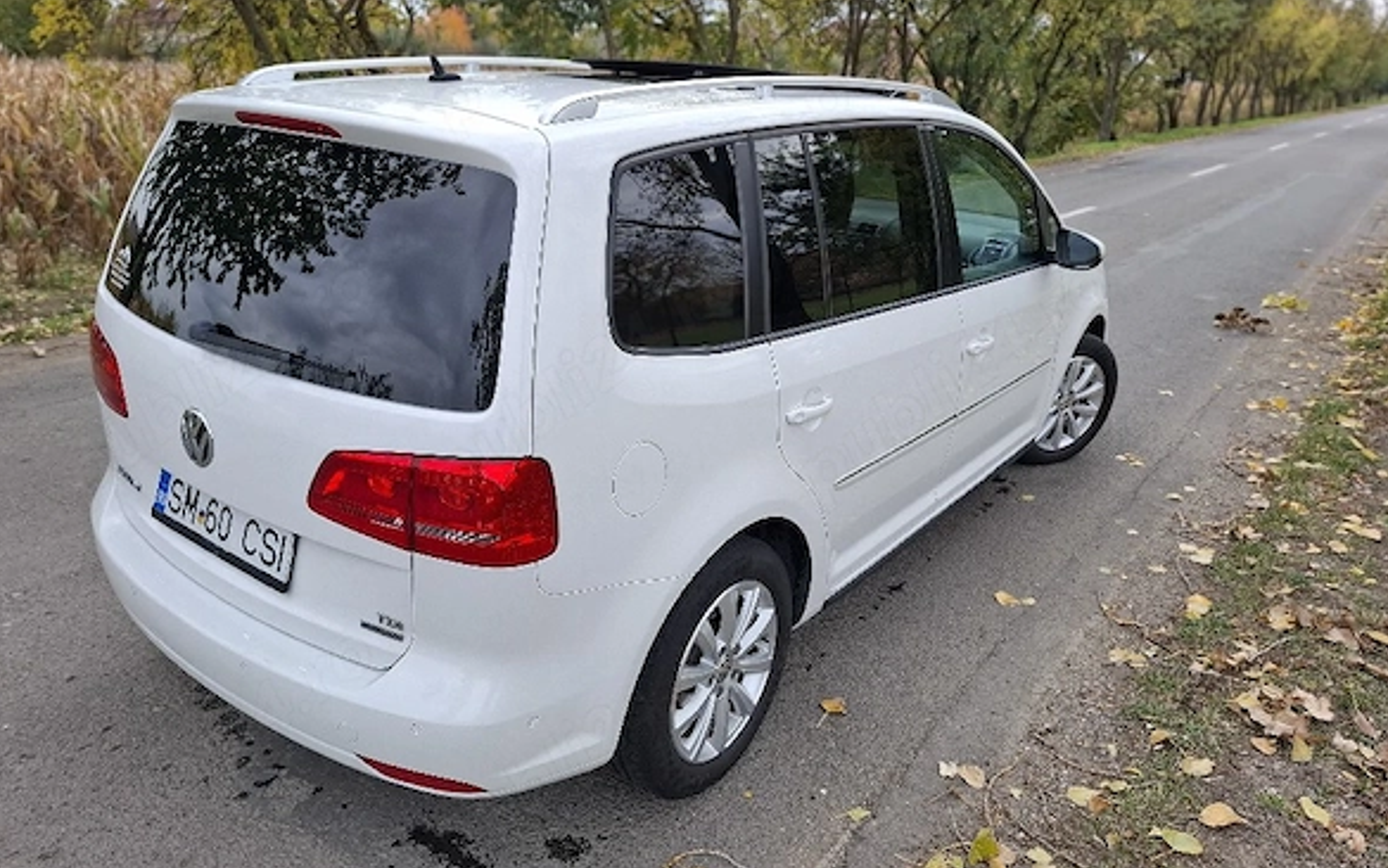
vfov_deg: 49.2
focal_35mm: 25
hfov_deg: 72.5
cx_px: 681
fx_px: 946
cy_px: 391
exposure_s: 1/556
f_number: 1.8
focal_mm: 5.54
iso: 50
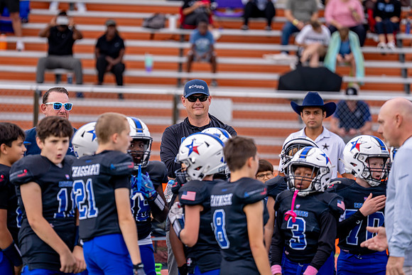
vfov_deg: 5.9
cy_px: 115
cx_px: 193
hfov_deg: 8.8
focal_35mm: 234
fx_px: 2678
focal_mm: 200
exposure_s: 1/2500
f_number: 2.8
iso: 250
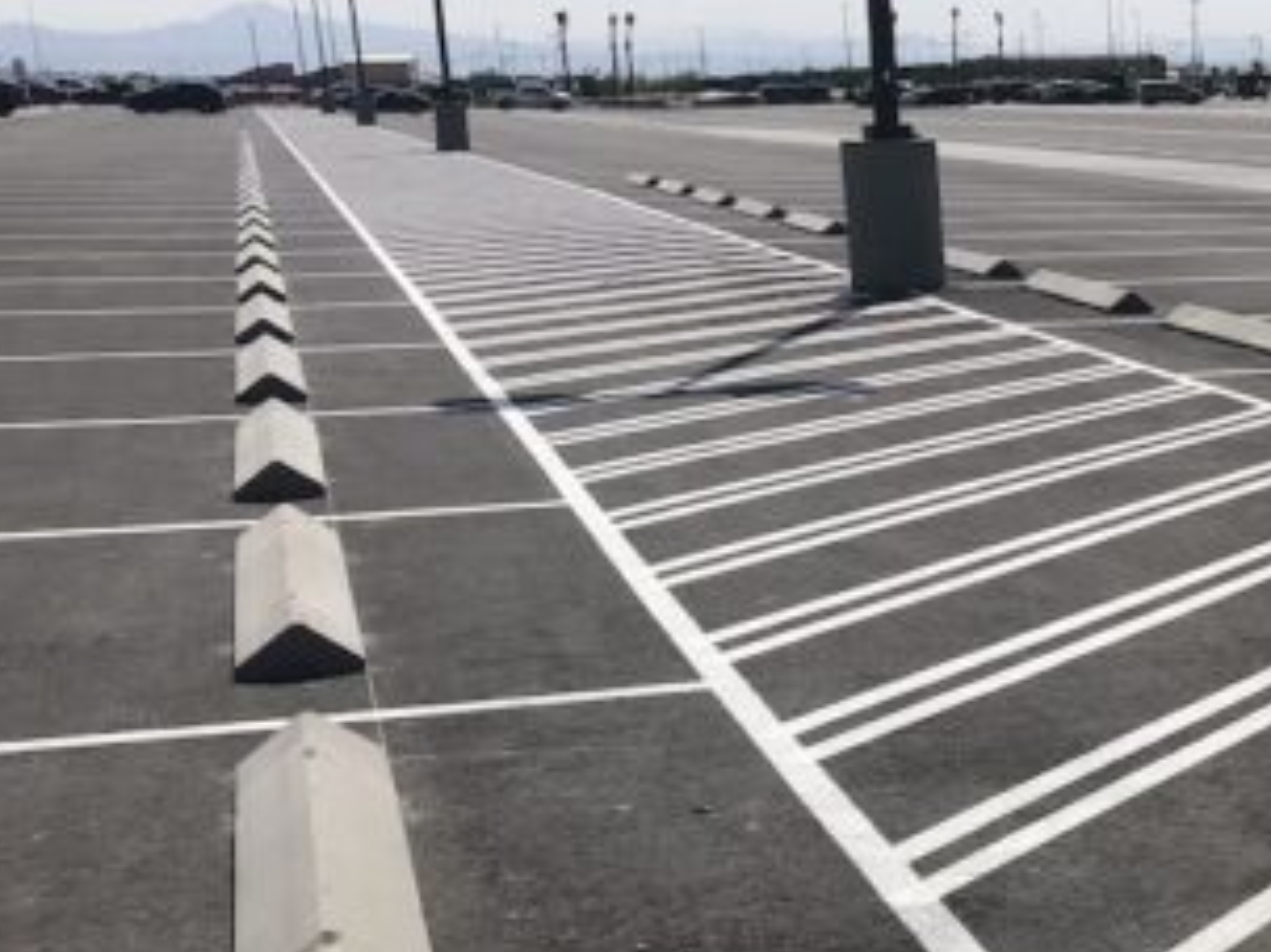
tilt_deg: -14.7
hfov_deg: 24.8
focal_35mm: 71
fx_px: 2606
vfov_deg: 20.4
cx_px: 1510
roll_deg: -1.2
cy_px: 801
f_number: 1.8
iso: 20
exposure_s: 1/5348
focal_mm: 3.99
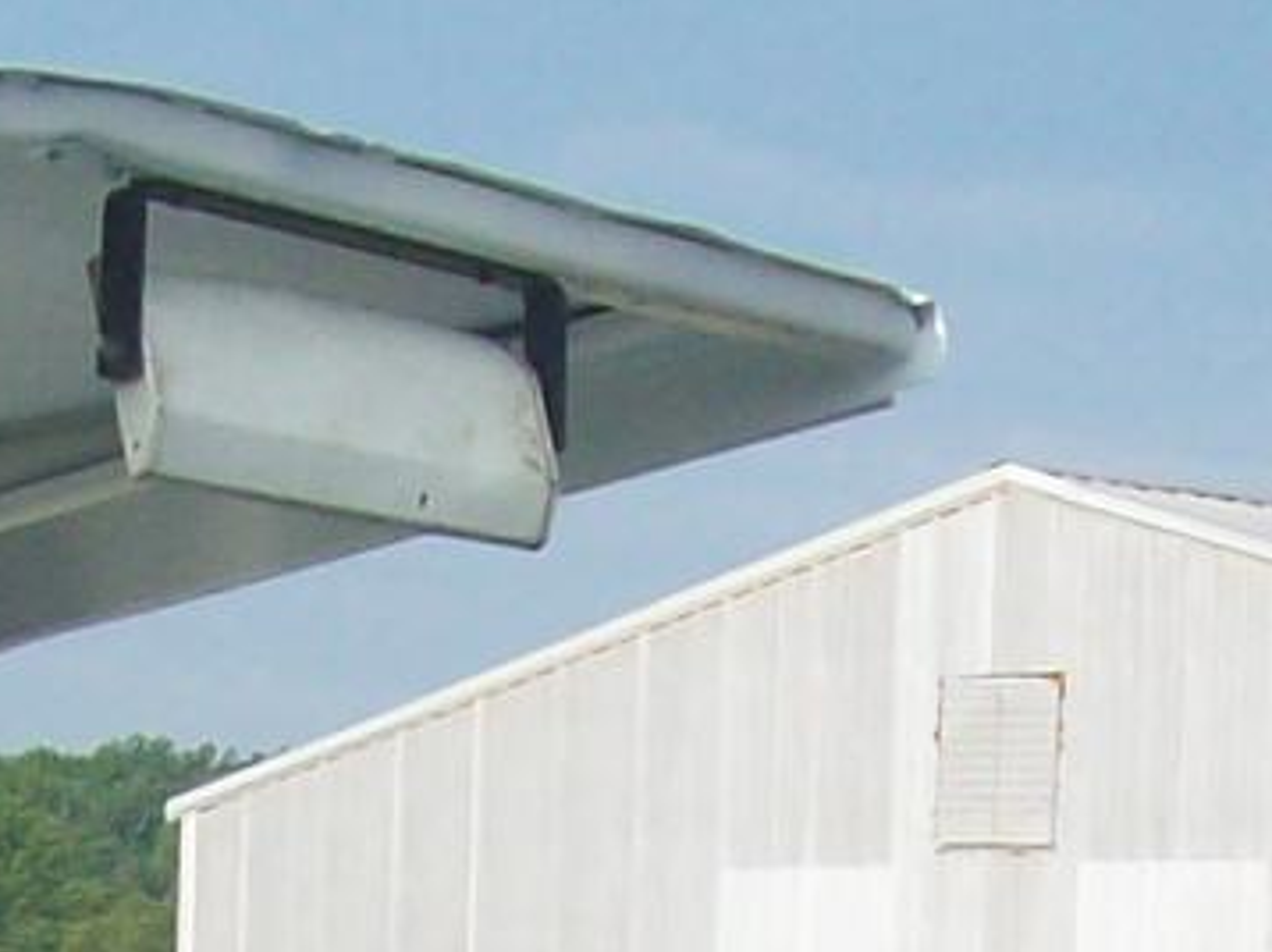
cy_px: 2096
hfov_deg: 9.6
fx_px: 7565
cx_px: 593
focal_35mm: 206
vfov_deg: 6.9
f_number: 4.8
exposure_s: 1/476
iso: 80
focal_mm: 6
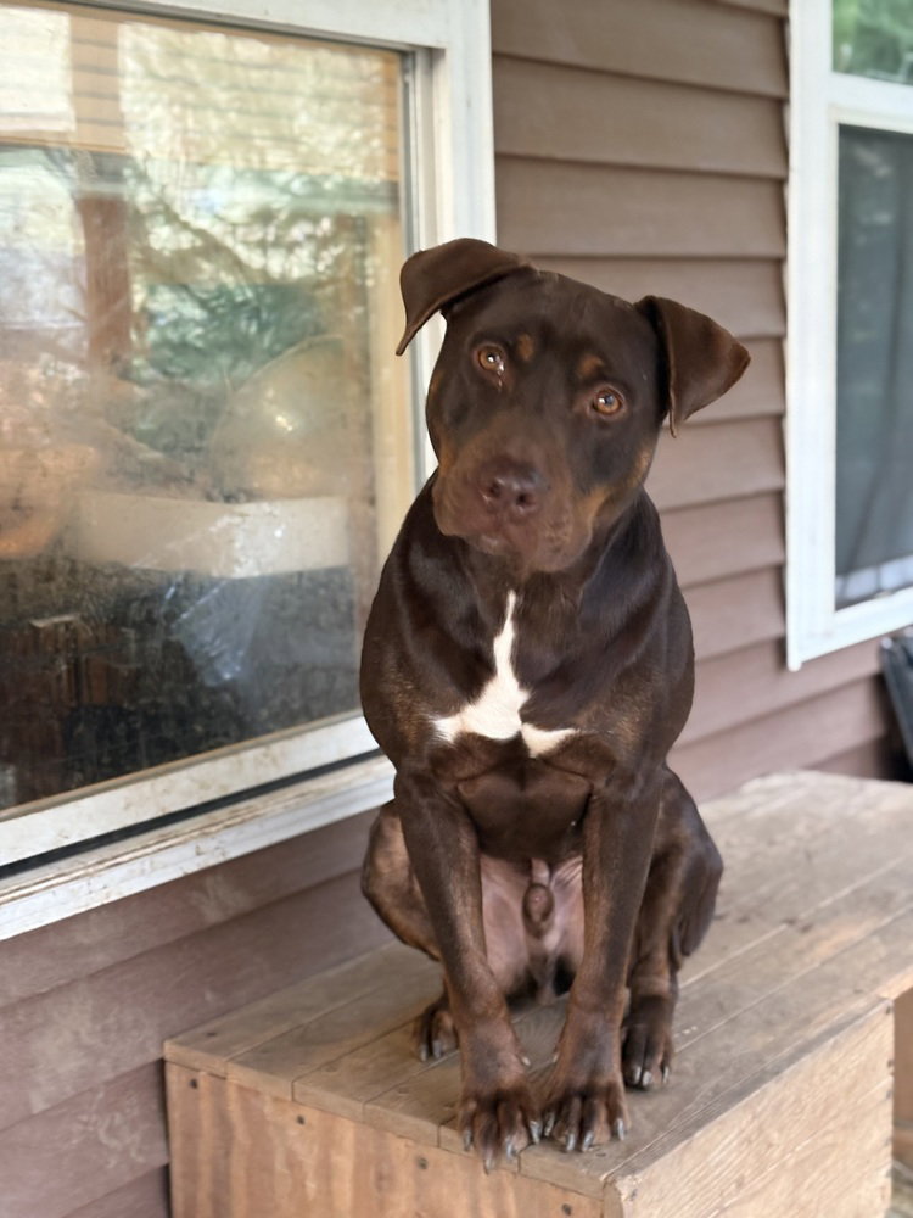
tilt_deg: -10.4
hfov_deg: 28.0
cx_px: 456
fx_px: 1829
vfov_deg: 36.8
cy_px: 609
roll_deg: +2.6
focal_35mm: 52
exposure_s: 1/40
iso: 250
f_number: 1.6
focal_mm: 5.96
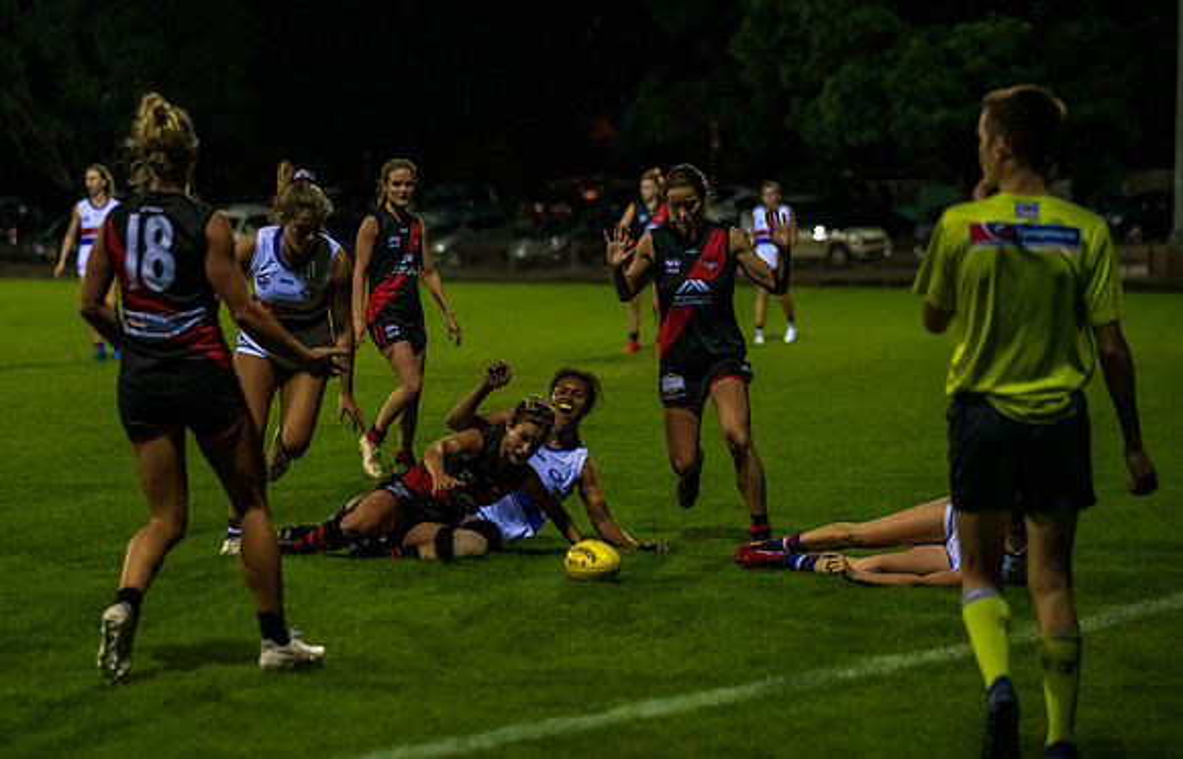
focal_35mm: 140
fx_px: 4541
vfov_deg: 9.5
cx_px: 500
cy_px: 439
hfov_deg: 14.8
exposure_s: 1/640
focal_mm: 116
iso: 3200
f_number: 2.8
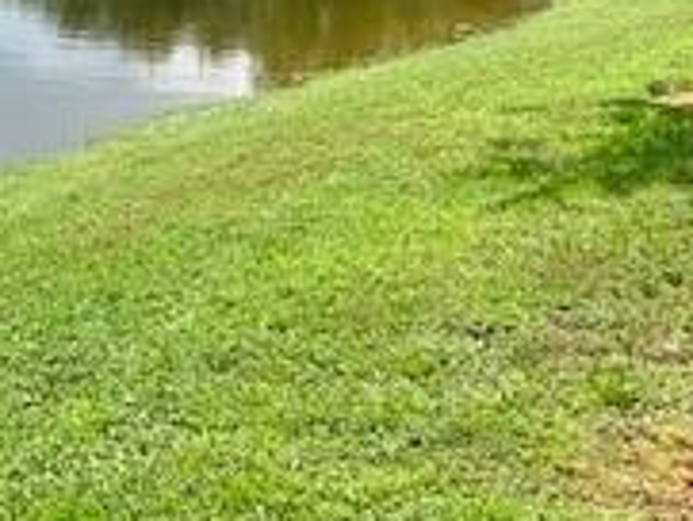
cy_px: -226
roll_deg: +0.2
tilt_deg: -1.1
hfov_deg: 18.6
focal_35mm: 92
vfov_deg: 15.1
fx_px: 1843
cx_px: -371
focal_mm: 4.25
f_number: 1.8
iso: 25
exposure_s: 1/3086
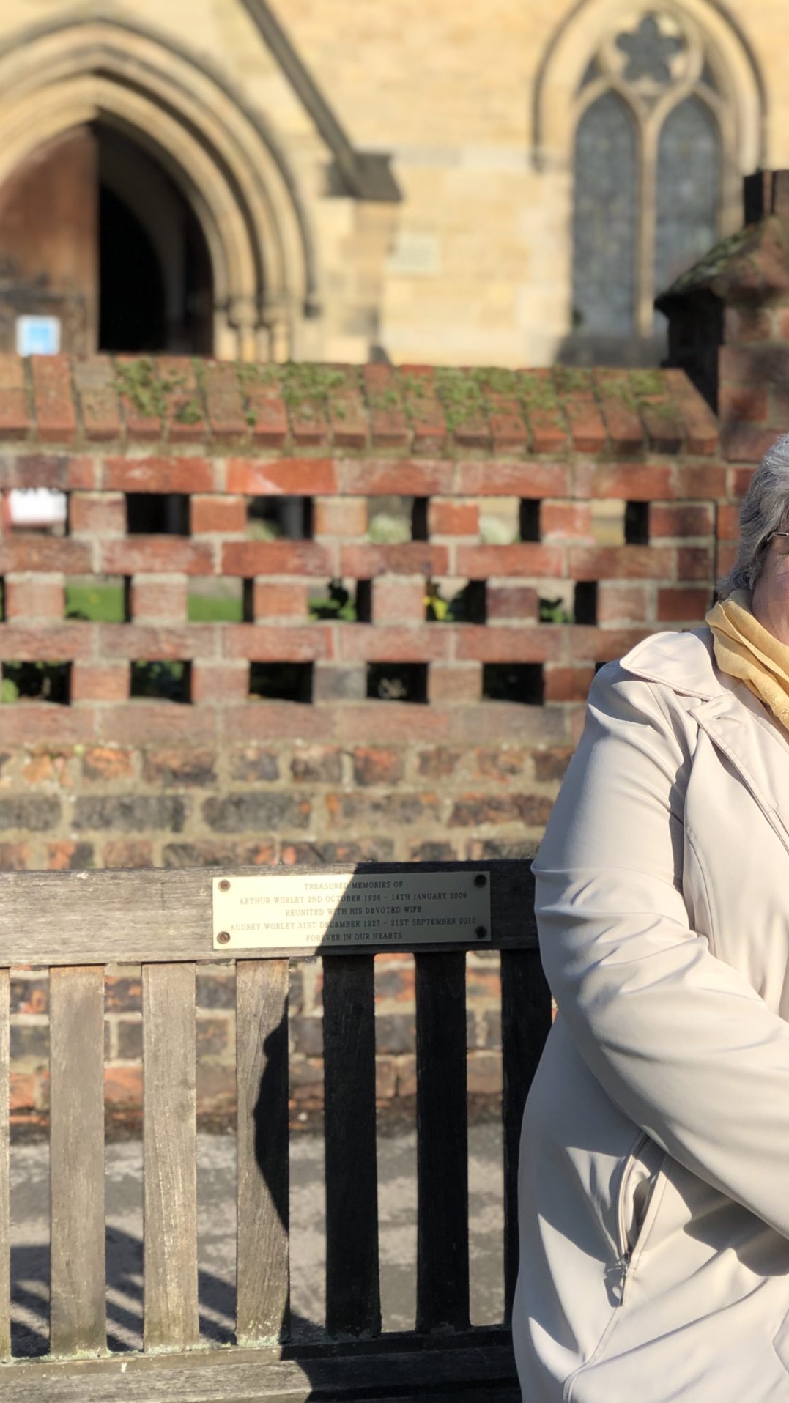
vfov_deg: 25.6
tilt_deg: -4.1
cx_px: 732
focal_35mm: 83
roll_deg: -0.5
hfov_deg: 14.4
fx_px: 3087
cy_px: 700
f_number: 2.8
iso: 20
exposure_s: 1/852
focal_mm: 6.6
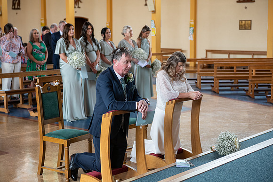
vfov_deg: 19.5
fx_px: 531
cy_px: 91
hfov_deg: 28.8
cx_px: 136
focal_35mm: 70
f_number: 3.5
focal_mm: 70
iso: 640
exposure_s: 1/160
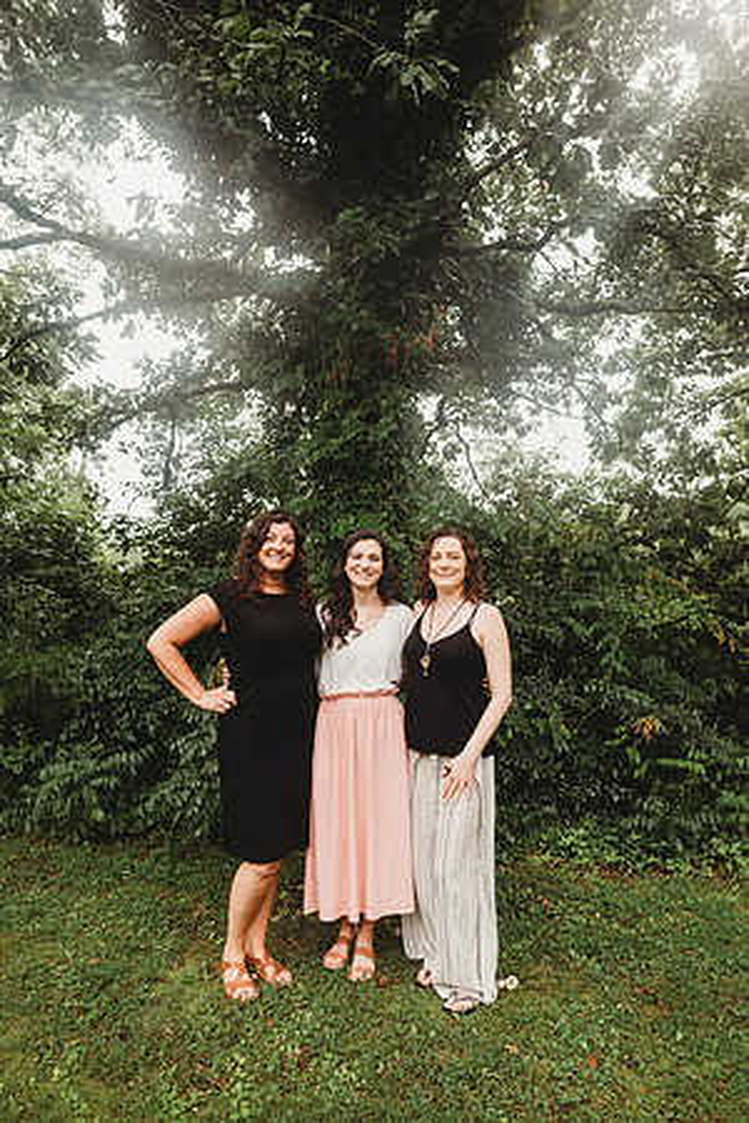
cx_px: 374
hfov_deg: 53.1
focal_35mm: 24
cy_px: 562
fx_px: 749
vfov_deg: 73.7
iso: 400
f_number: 3.5
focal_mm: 24
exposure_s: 1/160
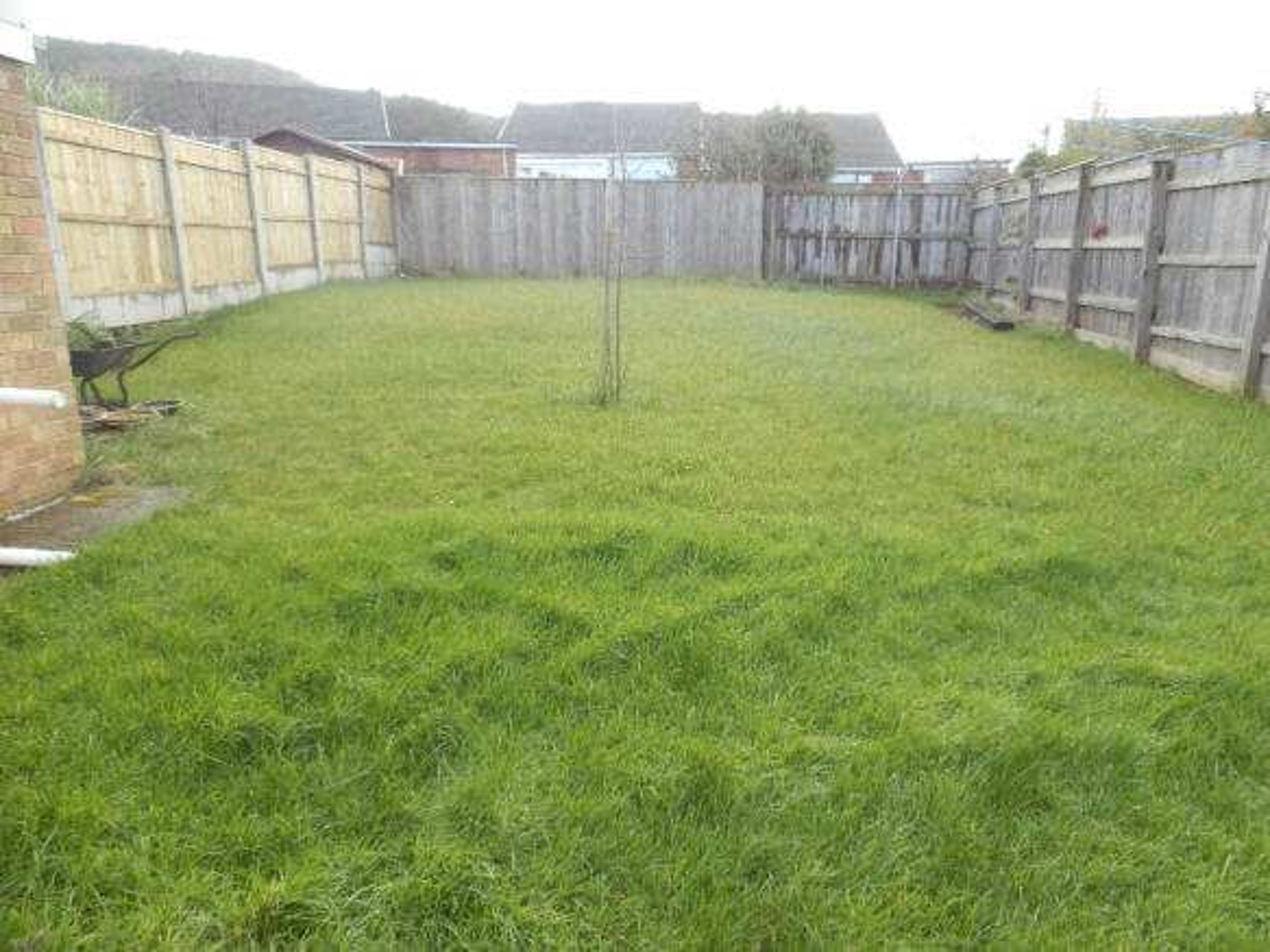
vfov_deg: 56.8
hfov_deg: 71.6
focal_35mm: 24
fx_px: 880
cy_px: 476
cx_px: 635
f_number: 3
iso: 80
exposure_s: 1/125
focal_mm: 4.2
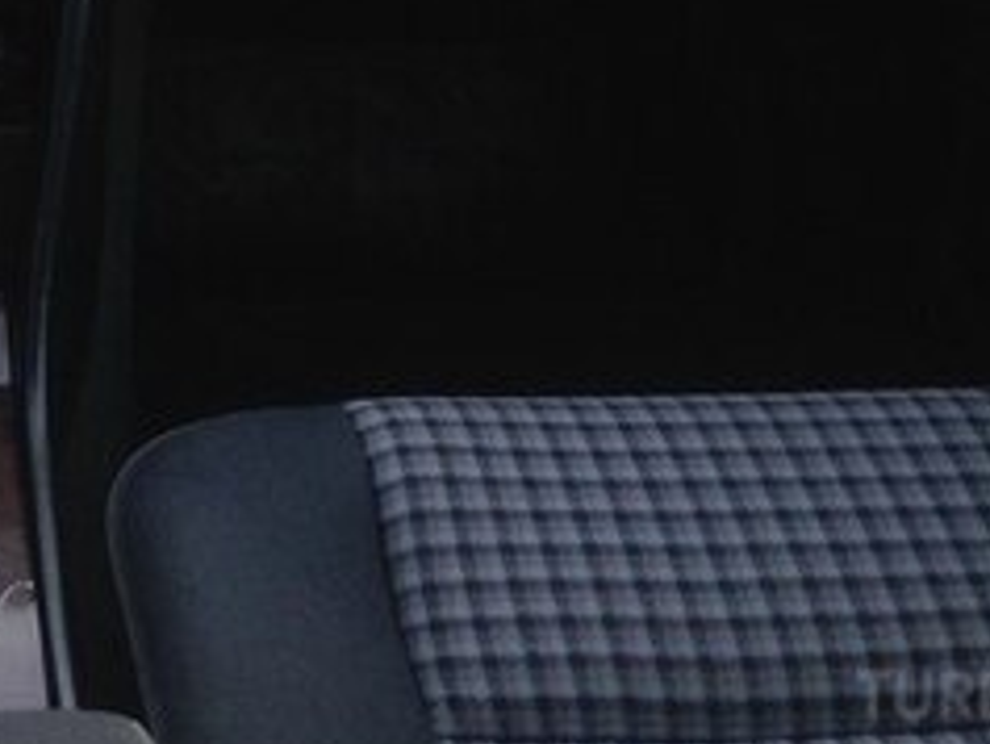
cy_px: -265
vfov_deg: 15.2
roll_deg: -2.1
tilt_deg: -21.2
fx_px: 2632
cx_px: -188
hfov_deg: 20.0
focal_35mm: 92
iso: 64
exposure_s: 1/120
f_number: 2.4
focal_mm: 4.12
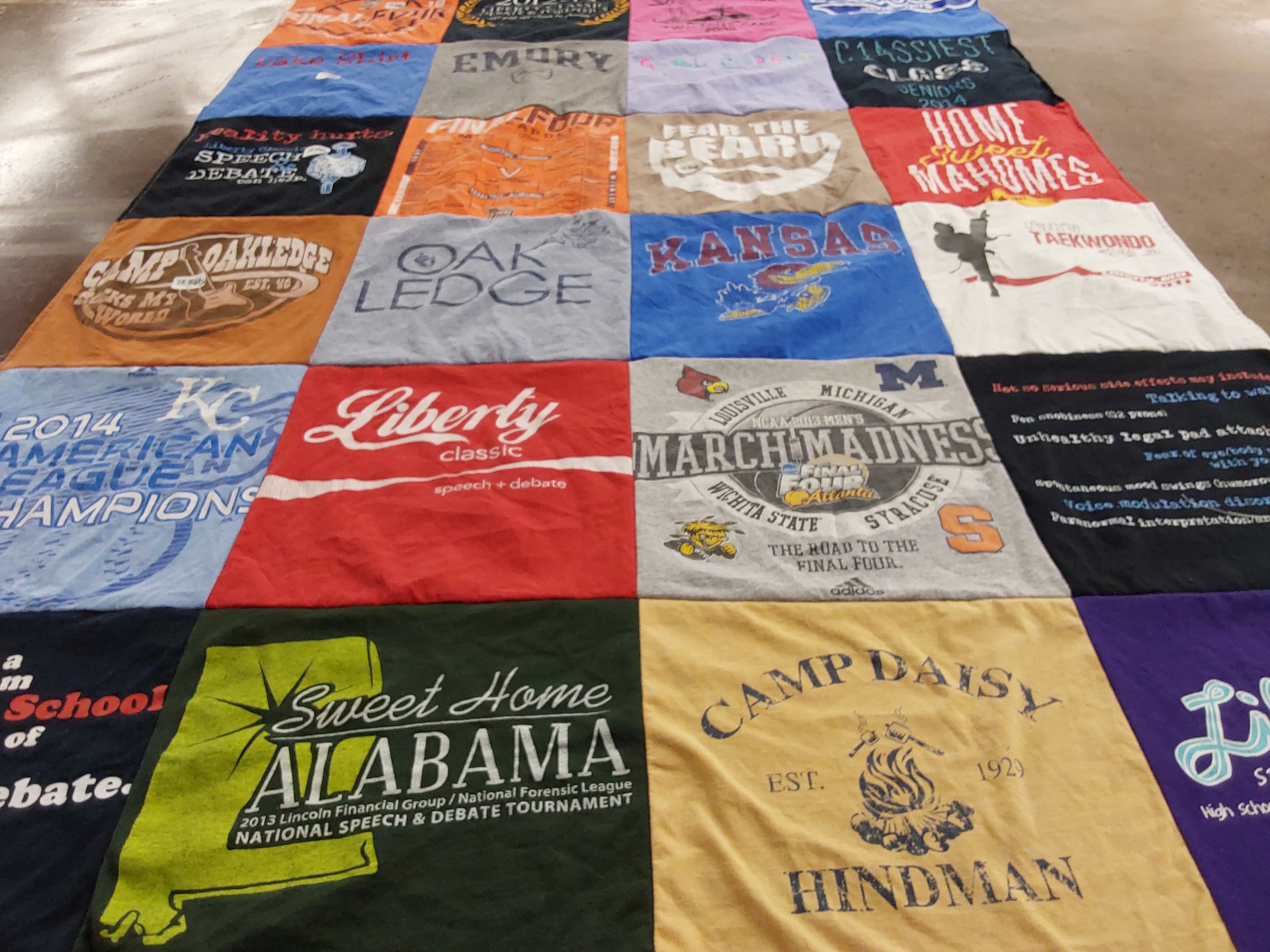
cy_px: 476
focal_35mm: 28
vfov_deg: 49.7
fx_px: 1027
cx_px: 635
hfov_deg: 63.4
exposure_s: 1/60
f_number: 1.9
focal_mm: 2.91
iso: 125
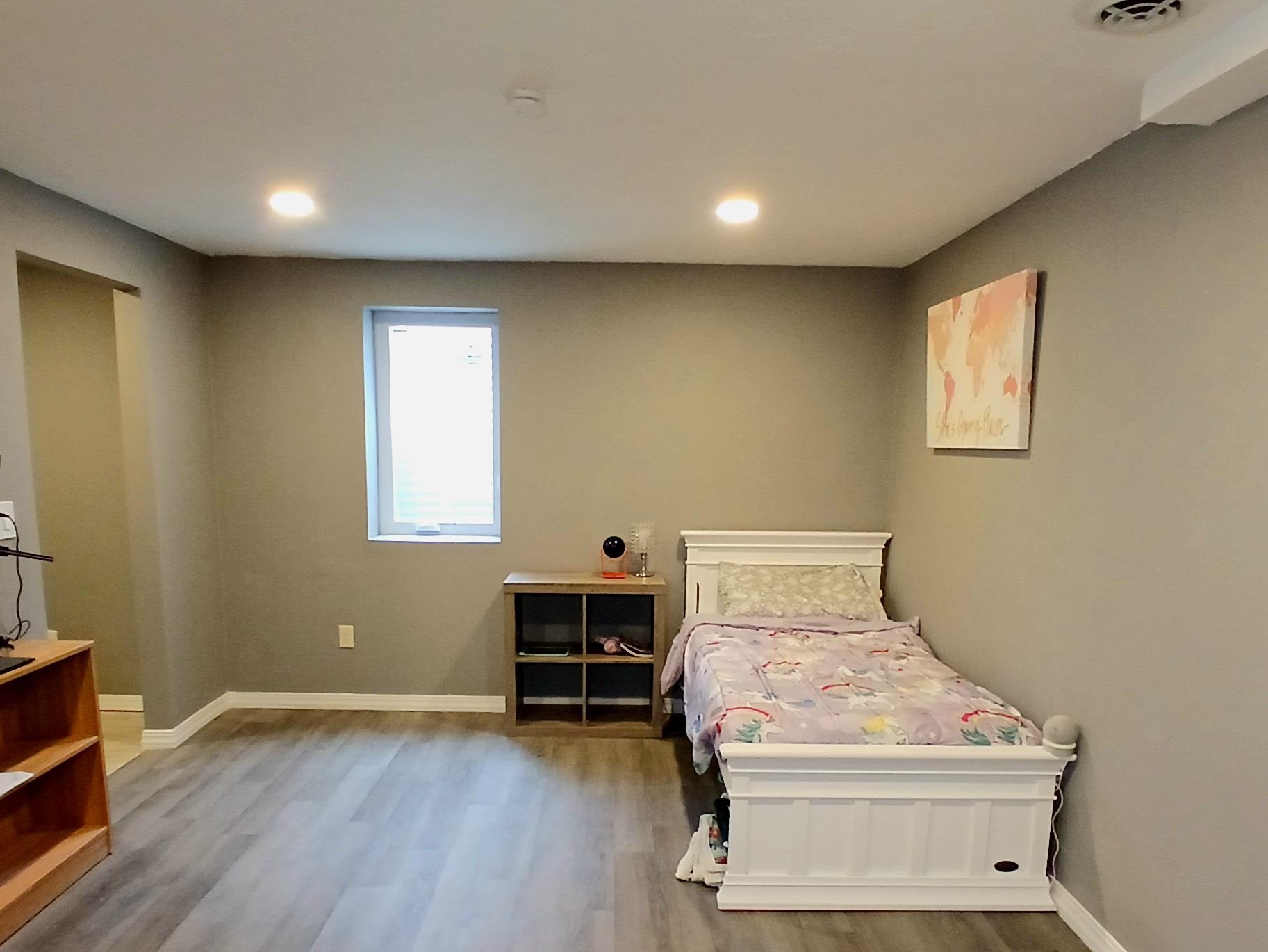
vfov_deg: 56.3
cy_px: 581
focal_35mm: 24
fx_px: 879
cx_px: 618
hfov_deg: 71.6
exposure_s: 1/30
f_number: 2.2
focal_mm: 1.4
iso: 250
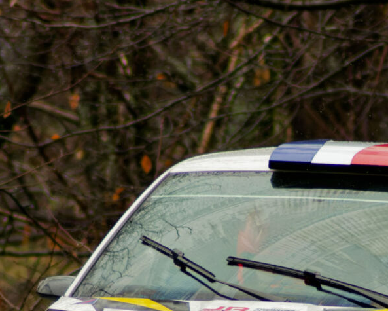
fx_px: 13603
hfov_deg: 1.6
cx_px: 249
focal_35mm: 1184
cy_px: 368
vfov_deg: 1.3
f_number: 4.8
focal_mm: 195
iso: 4000
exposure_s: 1/3200
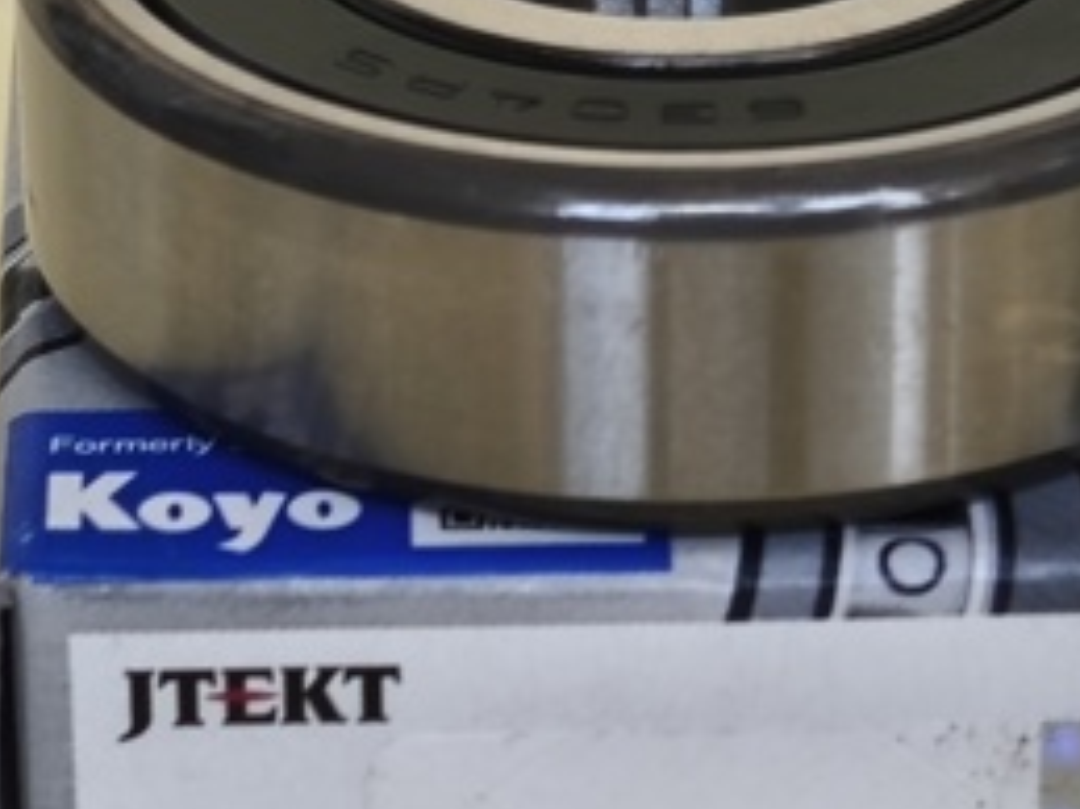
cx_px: 496
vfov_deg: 7.1
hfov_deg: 9.4
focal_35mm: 210
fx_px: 6549
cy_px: 273
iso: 125
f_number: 1.65
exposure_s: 1/100
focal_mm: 6.18
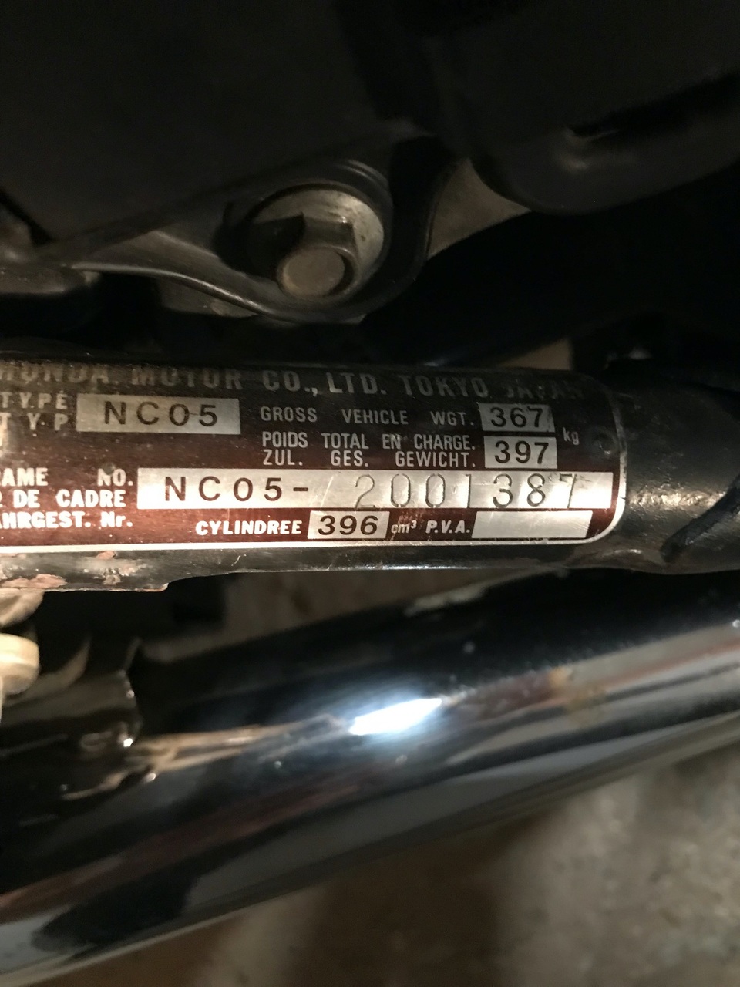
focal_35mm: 28
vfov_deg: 63.4
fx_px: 798
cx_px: 370
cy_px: 494
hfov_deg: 49.7
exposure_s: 1/6
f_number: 1.8
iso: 100
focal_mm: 3.99
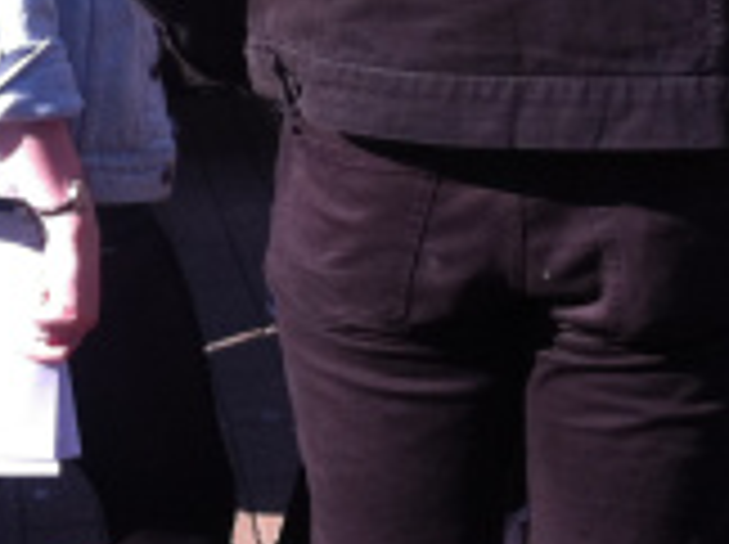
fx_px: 2902
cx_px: 405
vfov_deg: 10.5
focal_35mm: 138
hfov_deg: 14.3
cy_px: -193
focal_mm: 3.85
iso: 80
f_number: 2.8
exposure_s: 1/471
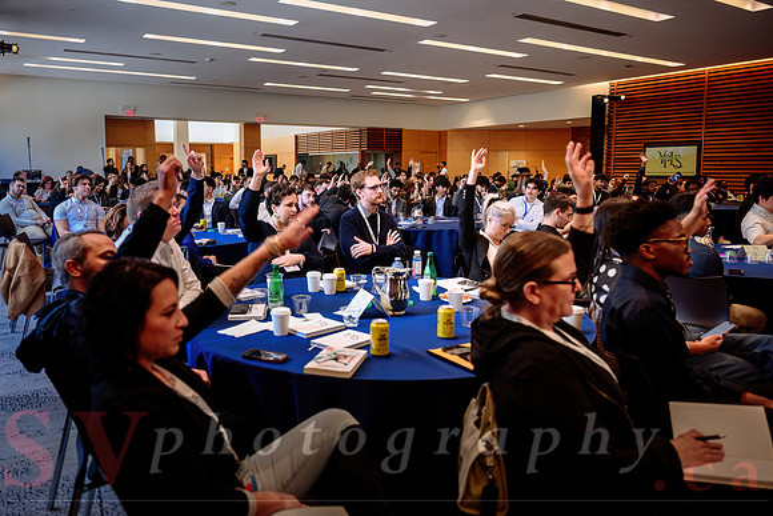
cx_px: 342
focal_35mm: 27
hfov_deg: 67.7
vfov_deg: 48.3
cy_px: 229
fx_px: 574
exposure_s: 1/125
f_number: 2.8
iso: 640
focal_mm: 24
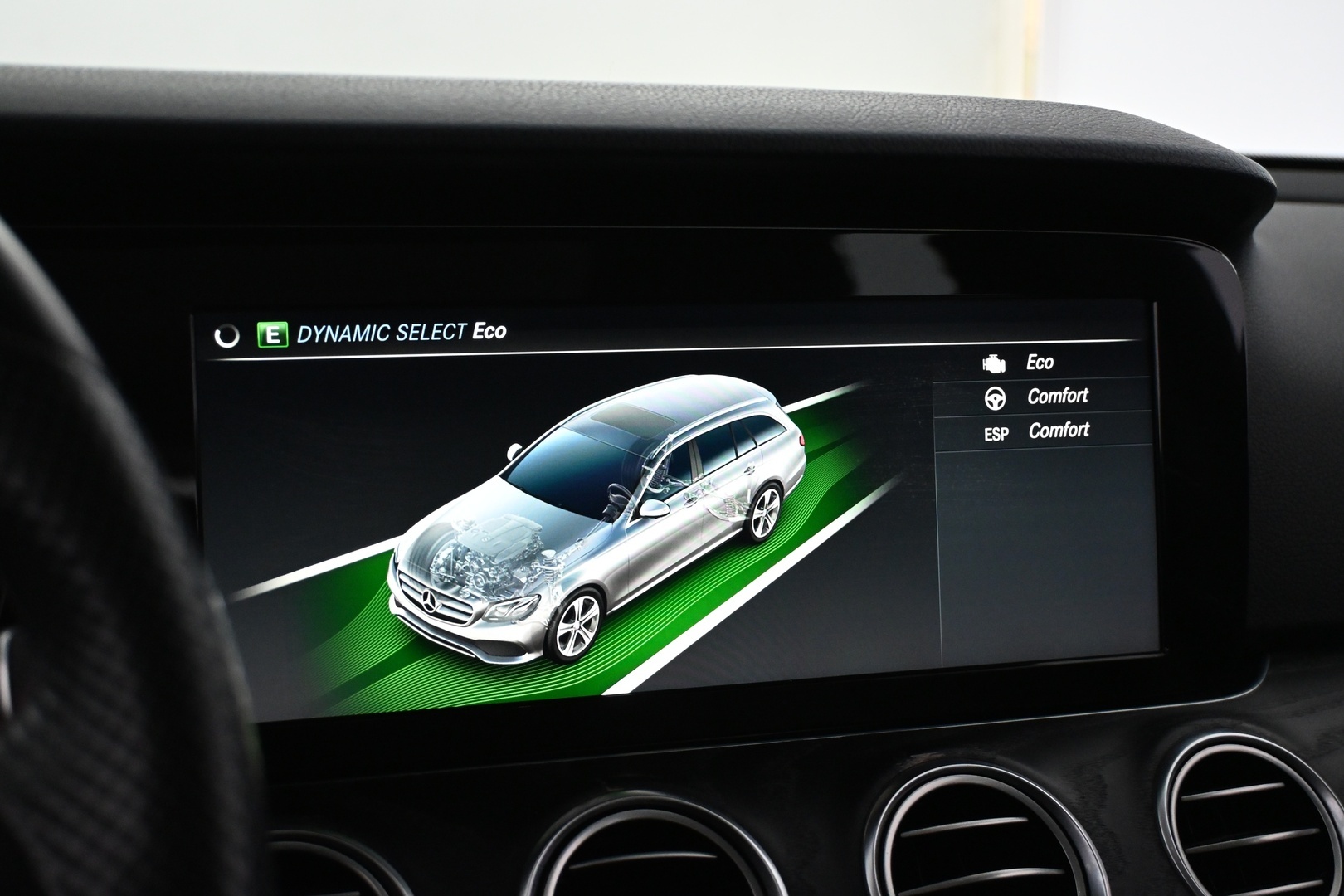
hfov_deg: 36.9
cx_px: 672
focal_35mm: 54
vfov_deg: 25.1
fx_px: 2016
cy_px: 448
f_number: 5.3
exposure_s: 1/80
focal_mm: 36
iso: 3200
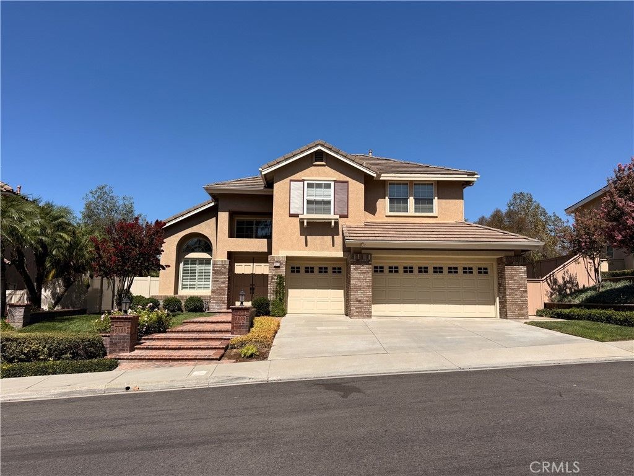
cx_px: 317
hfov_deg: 71.6
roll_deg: -0.2
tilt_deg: +8.0
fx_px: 440
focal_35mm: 24
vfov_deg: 56.8
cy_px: 238
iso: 80
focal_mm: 6.76
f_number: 1.78
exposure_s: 1/6711
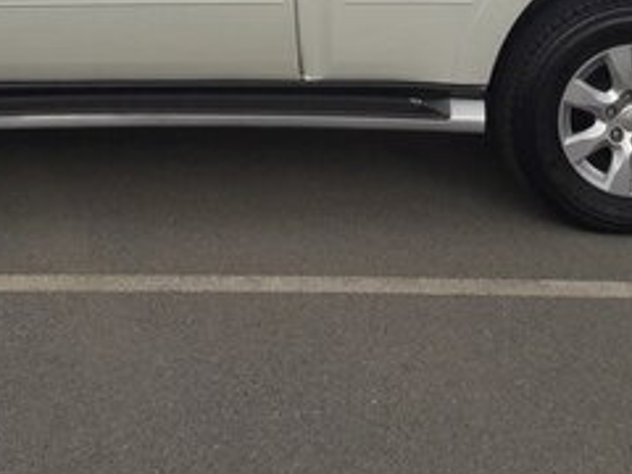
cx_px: 287
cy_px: -125
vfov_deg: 18.0
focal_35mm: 77
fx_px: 1406
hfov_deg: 25.3
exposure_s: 1/629
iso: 40
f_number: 1.9
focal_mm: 3.7
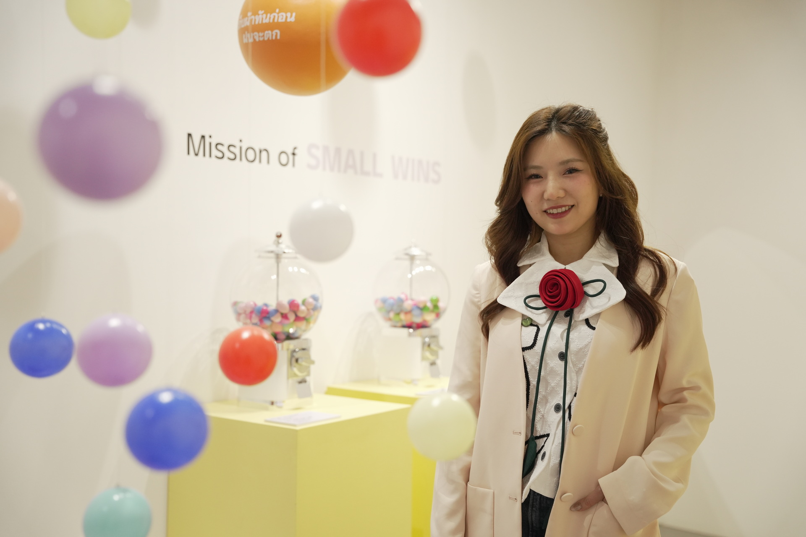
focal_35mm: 44
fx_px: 985
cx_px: 403
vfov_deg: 30.5
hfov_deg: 44.5
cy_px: 268
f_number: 2.8
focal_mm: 44
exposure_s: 1/200
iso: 2500
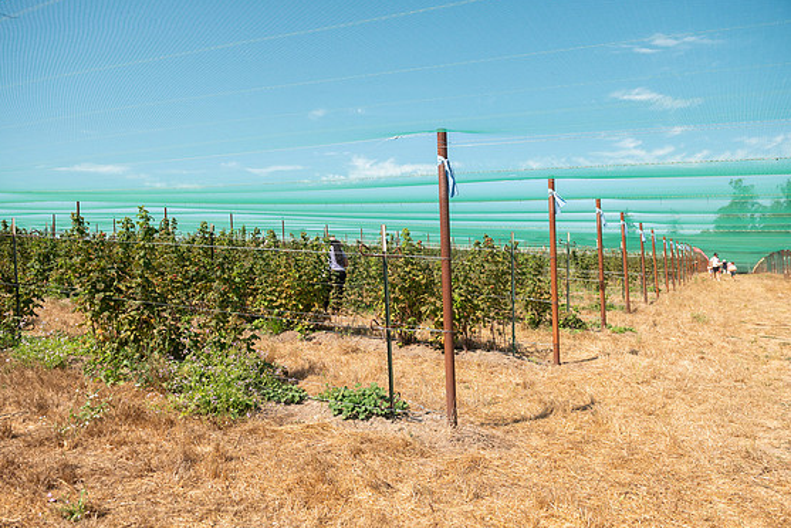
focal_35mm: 25
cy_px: 269
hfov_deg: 71.5
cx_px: 391
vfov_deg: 51.3
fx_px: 550
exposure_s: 1/5000
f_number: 4
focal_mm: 24
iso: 500
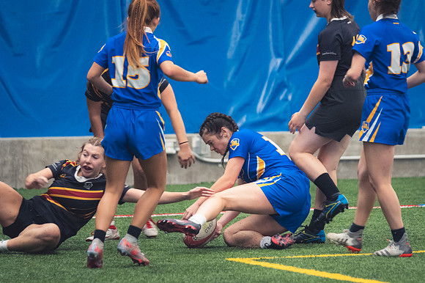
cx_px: 256
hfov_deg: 5.9
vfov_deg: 3.9
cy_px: 170
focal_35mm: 351
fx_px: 4147
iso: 3600
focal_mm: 195
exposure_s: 1/320
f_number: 2.8
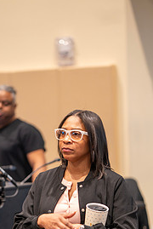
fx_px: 903
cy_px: 163
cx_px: 70
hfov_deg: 9.7
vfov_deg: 14.4
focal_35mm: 142
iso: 1250
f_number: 1.8
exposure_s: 1/125
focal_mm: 85
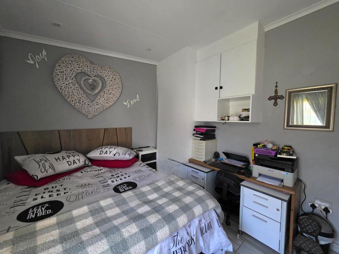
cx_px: 170
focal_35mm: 13
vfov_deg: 89.9
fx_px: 127
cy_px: 127
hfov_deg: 106.2
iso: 640
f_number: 1.9
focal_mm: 2.2
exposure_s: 1/50.3
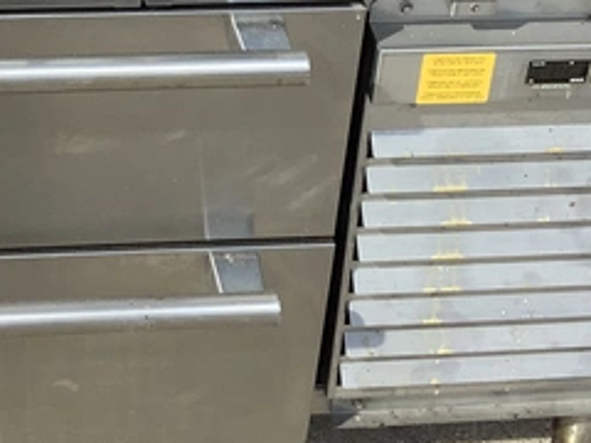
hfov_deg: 20.0
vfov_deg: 14.7
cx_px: 94
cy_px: -114
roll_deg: -3.3
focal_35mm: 97
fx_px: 1656
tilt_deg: -30.9
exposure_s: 1/612
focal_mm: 3.3
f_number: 2.4
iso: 25
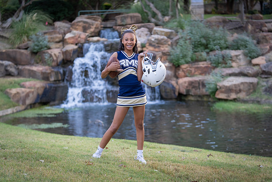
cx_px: 136
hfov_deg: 26.3
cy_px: 91
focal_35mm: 77
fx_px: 582
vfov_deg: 17.7
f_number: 2.8
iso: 800
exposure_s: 1/320
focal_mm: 77
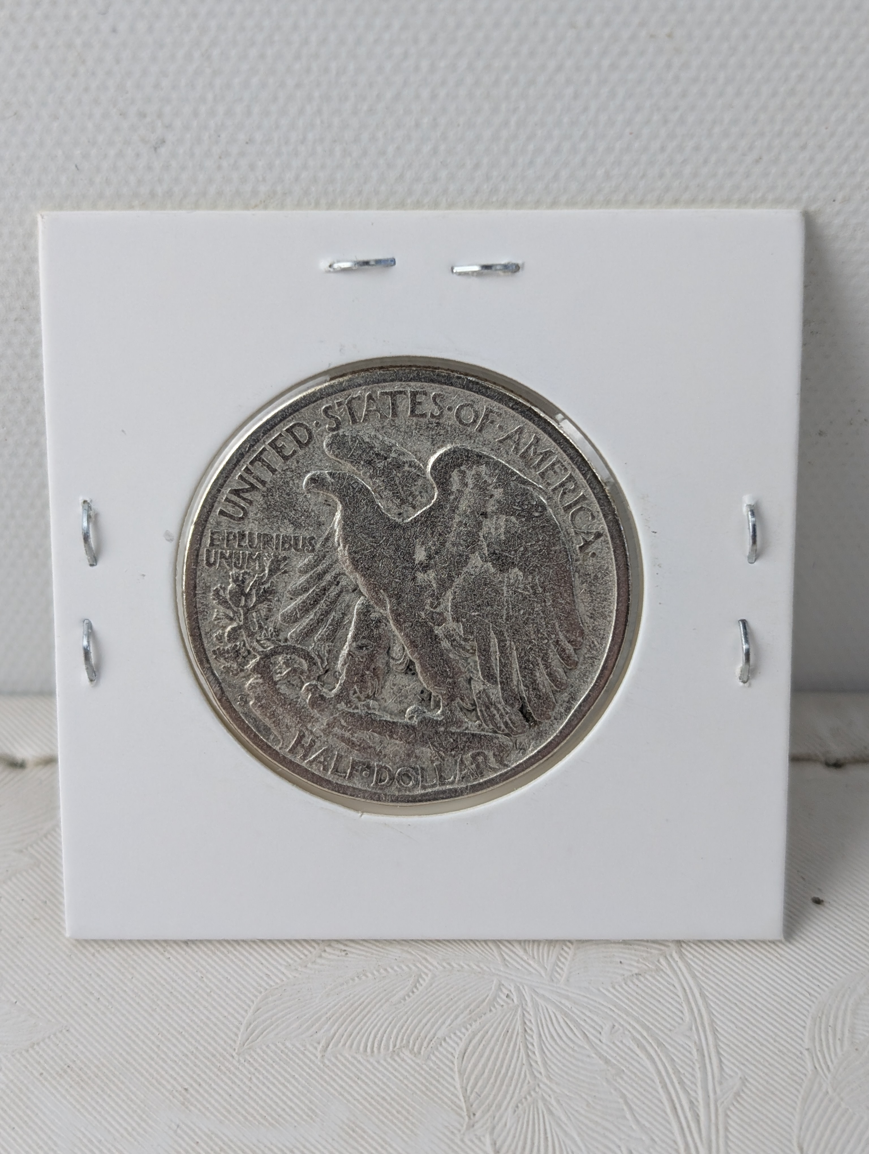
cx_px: 434
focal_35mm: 49
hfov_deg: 29.7
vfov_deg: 38.9
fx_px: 1636
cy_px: 577
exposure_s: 1/120
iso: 68
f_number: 1.68
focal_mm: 6.9
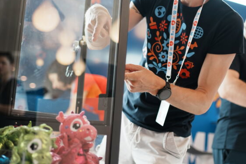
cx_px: 121
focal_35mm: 64
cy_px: 64
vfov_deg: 21.2
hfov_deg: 31.4
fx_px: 437
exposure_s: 1/125
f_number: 1.8
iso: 125
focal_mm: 35
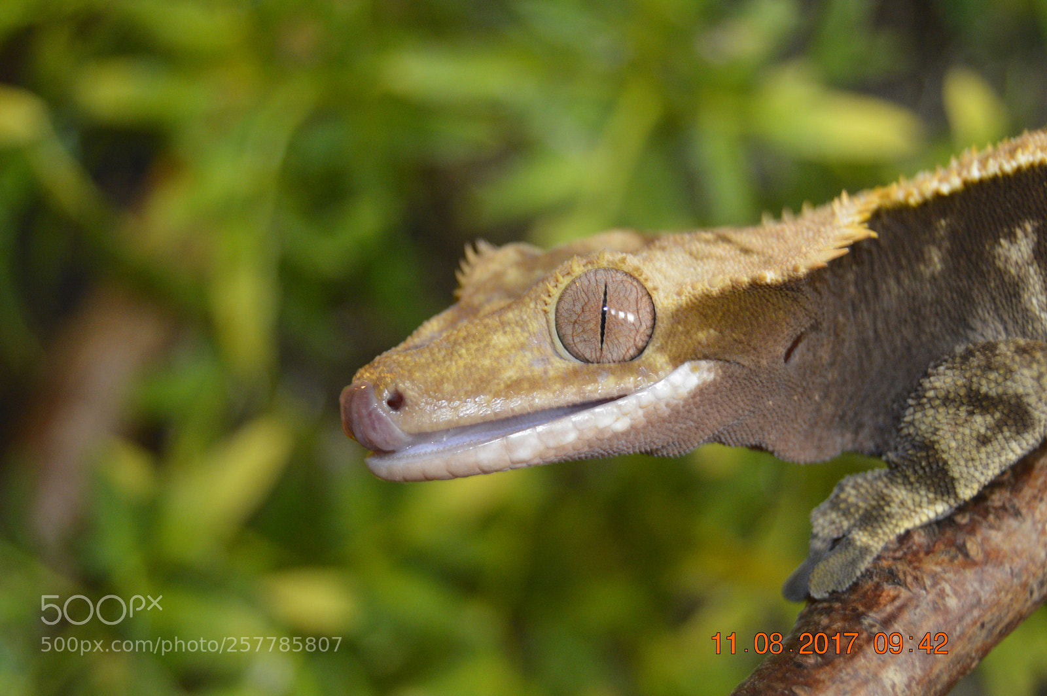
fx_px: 2397
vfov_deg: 16.5
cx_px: 524
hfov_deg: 24.6
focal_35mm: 82
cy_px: 348
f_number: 5.6
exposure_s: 1/60
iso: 900
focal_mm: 55
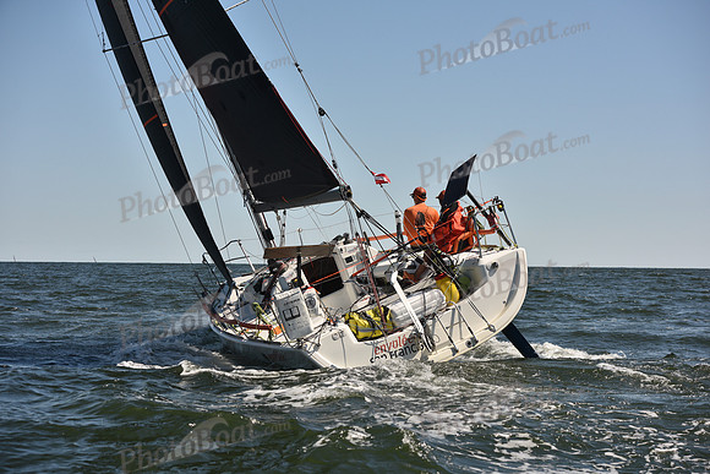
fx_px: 1381
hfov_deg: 28.8
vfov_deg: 19.5
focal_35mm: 70
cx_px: 355
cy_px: 237
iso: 250
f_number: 5
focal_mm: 70
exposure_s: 1/1250
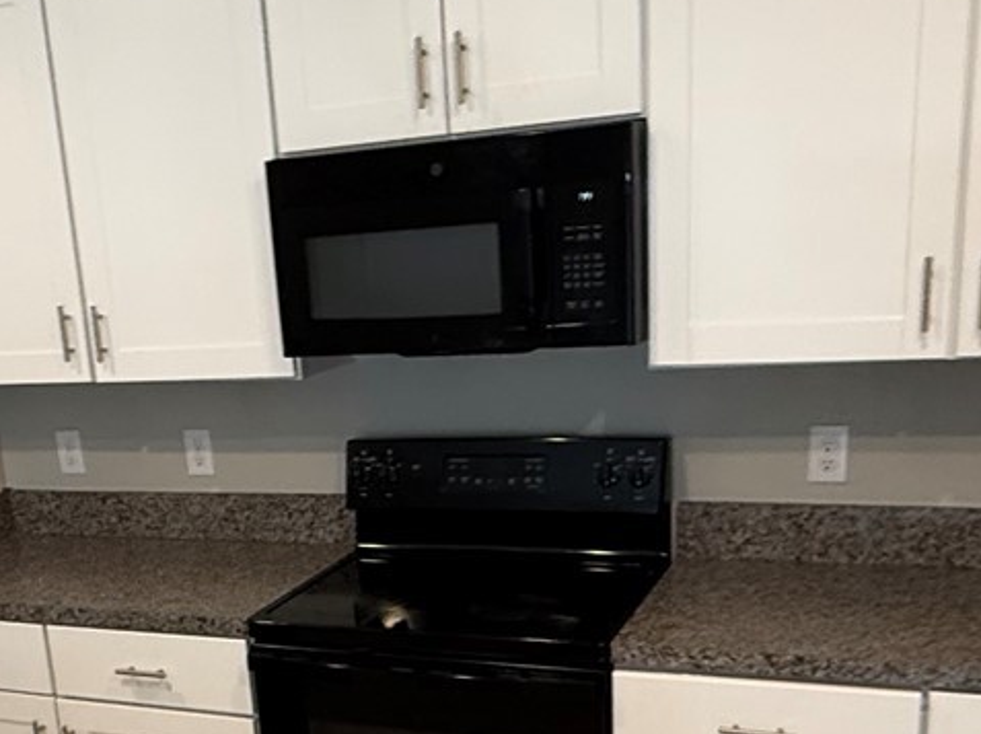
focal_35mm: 47
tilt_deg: -13.0
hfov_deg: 40.0
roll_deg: +2.3
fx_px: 1331
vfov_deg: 29.7
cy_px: 644
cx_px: 327
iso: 200
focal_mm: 2.22
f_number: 2.2
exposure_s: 1/60
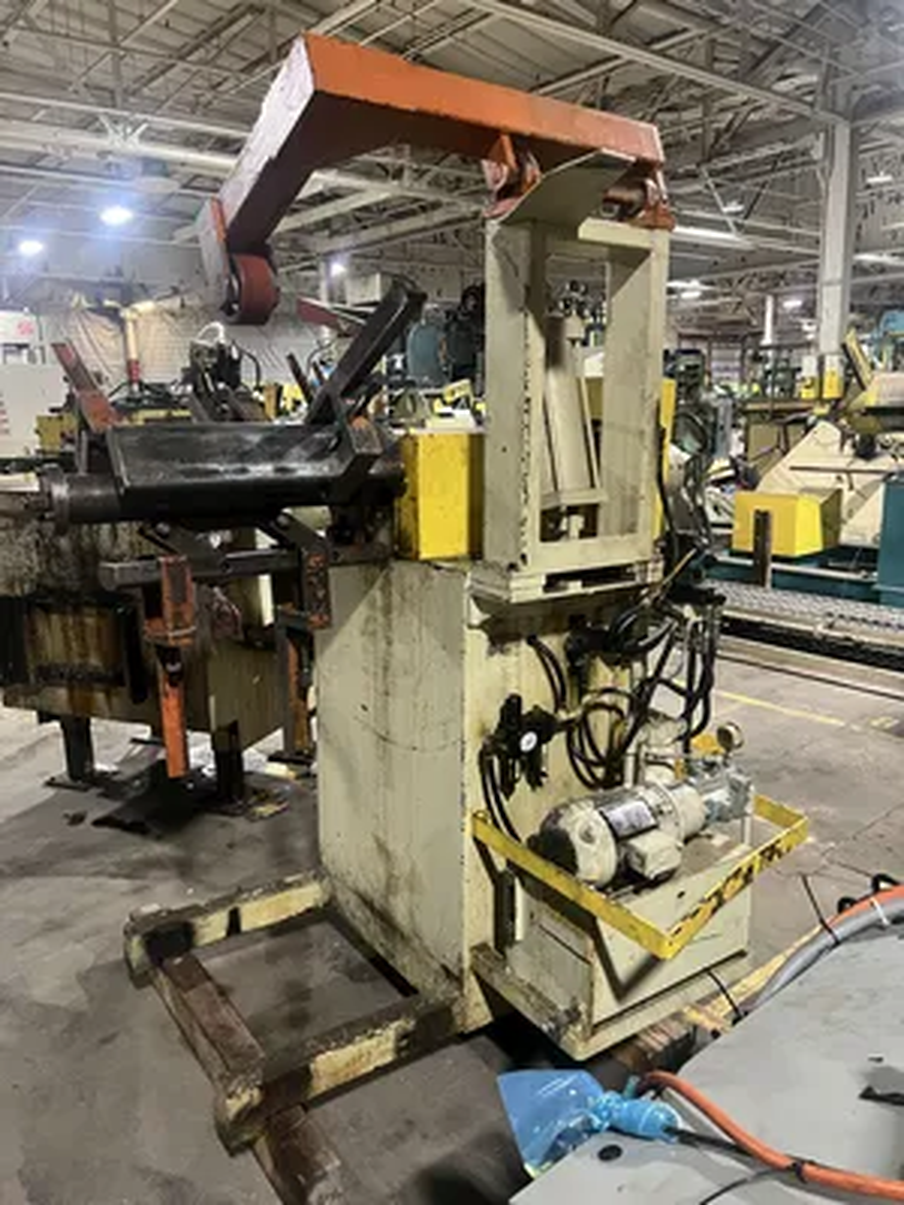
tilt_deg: -11.6
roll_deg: +3.6
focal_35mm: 26
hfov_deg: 53.1
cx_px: 452
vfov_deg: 67.3
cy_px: 602
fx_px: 905
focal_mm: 5.7
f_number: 1.5
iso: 500
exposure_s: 1/40
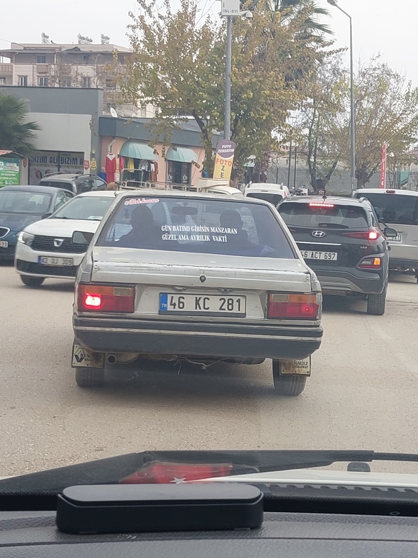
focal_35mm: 30
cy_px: 279
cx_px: 209
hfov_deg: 46.8
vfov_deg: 60.0
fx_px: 483
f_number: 1.8
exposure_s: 1/100
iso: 25
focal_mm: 4.6
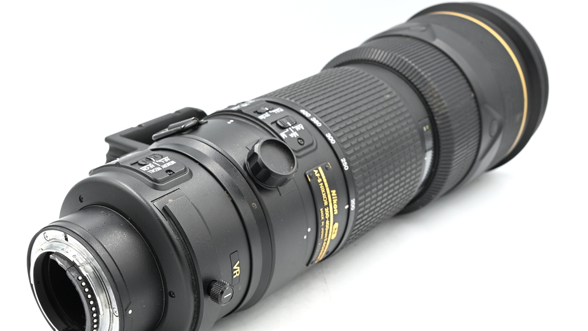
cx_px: 280
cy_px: 190
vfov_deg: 23.0
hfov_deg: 39.9
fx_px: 811
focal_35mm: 52
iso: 200
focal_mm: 46
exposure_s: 1/15
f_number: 14
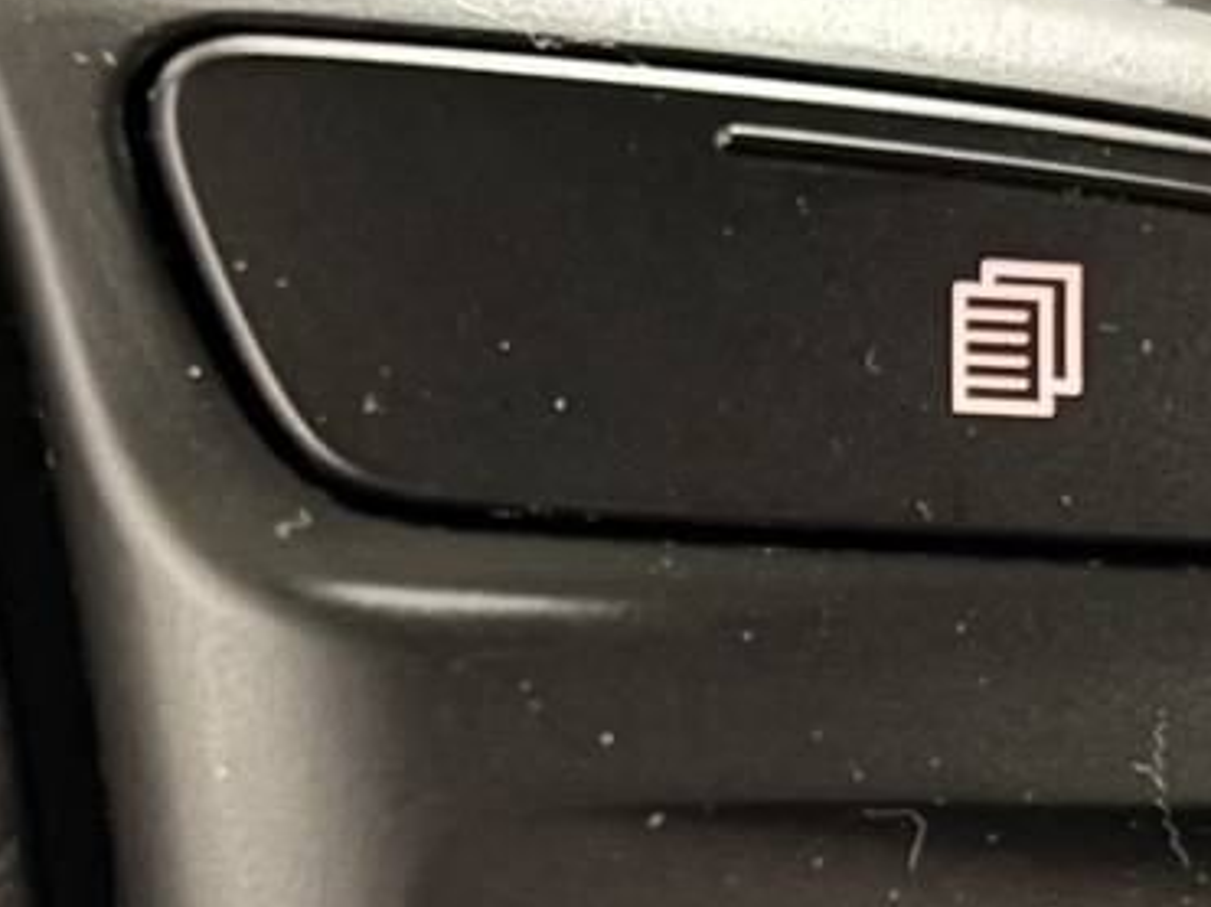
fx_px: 3532
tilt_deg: -32.1
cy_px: 822
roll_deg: -1.2
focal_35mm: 101
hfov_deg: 19.4
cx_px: 666
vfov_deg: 14.5
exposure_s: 1/25
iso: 1000
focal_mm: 5.96
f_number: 1.6
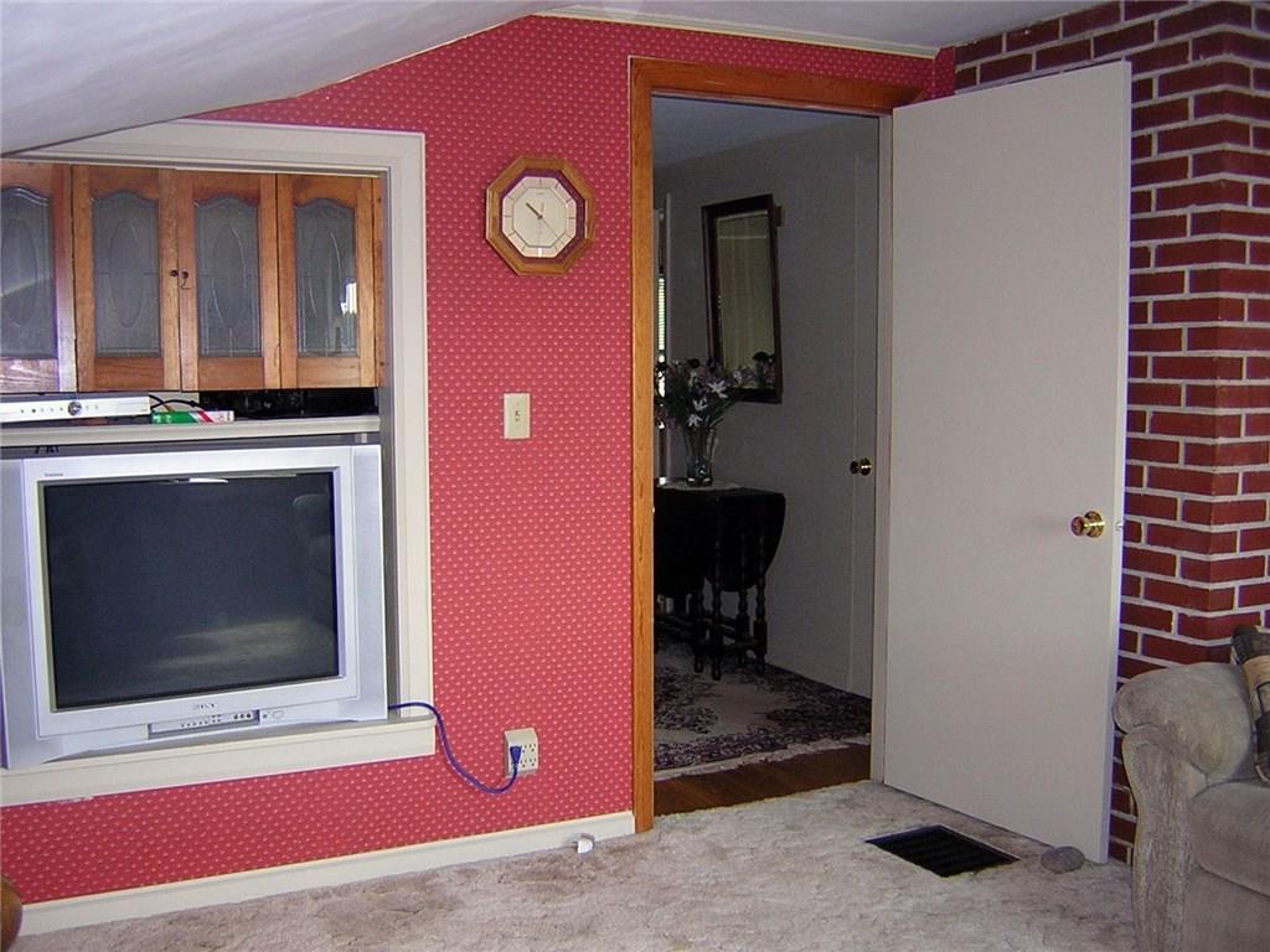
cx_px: 635
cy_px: 476
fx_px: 1321
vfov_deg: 39.7
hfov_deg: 51.4
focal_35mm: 36
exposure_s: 1/60.1
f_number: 2.6
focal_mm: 4.7
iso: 220
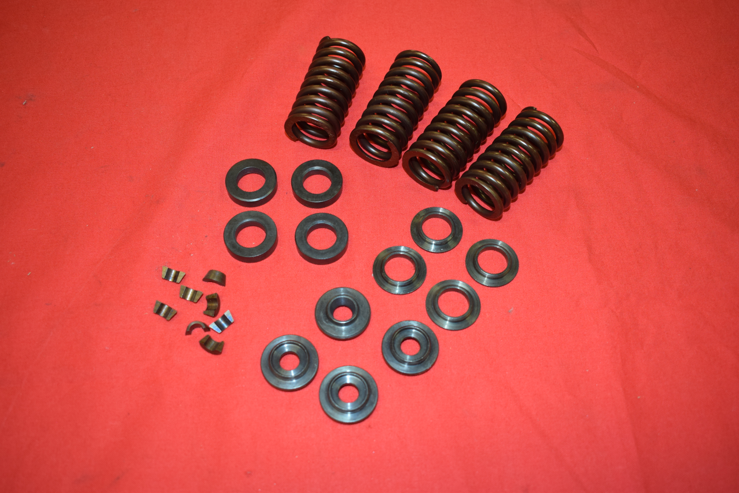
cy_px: 246
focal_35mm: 36
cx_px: 370
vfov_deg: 36.9
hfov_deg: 53.1
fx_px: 739
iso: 500
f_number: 5
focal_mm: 24
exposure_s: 1/60
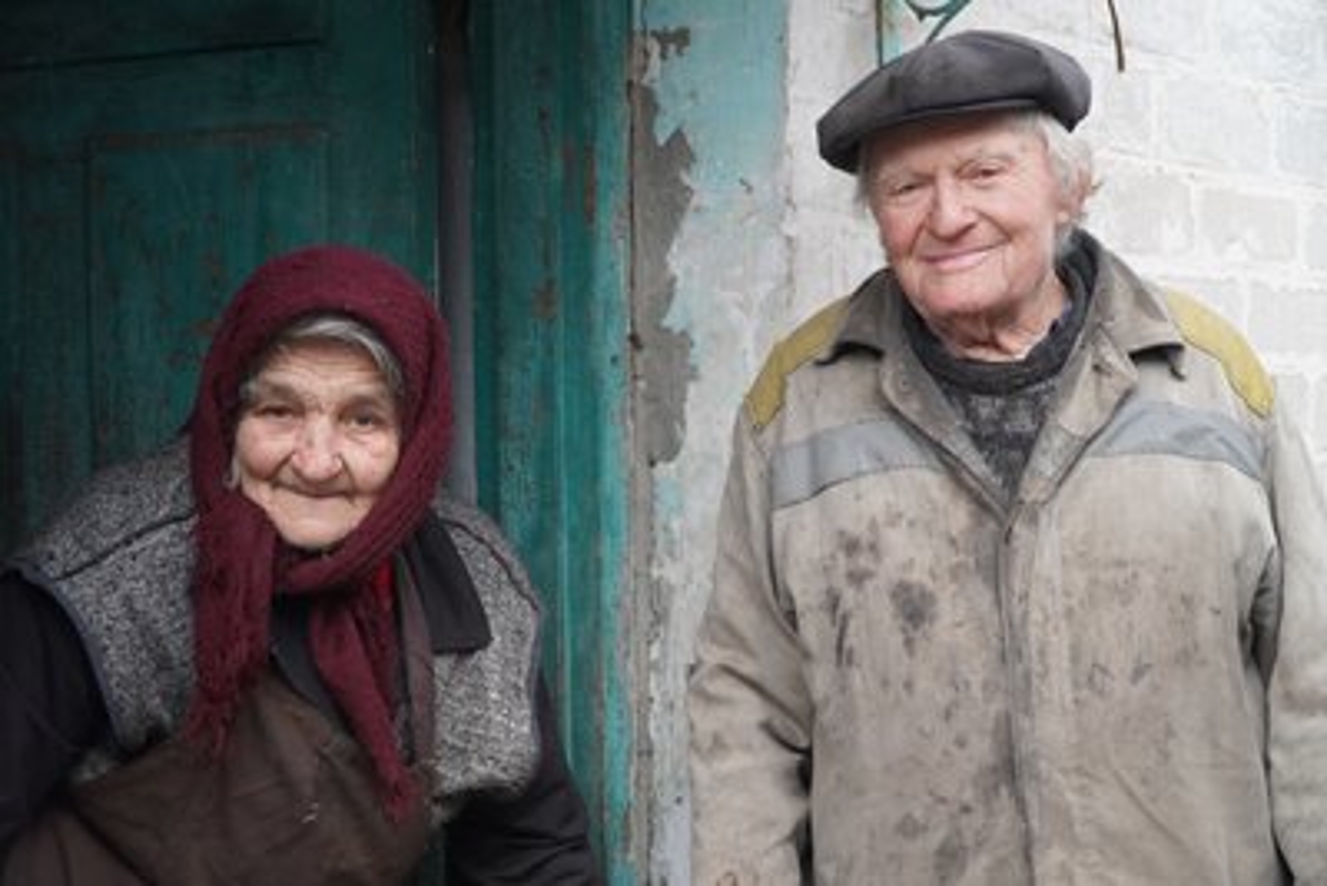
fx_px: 2489
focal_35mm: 68
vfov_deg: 20.2
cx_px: 664
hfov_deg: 29.9
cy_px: 443
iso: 1000
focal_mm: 45
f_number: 4
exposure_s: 1/160
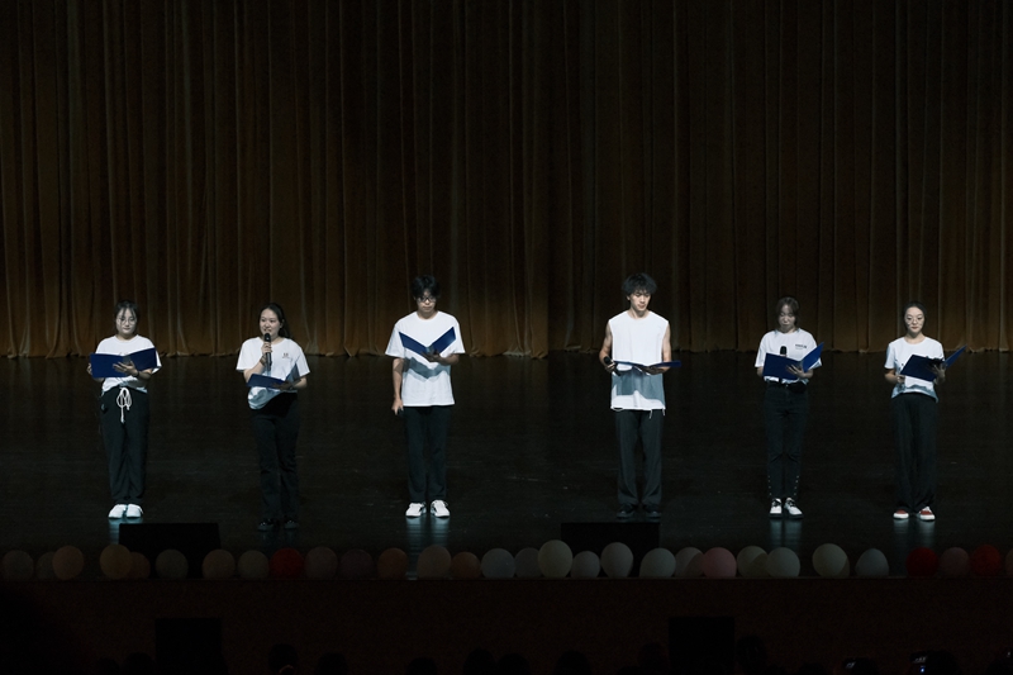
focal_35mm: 152
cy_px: 338
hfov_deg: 13.5
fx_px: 4276
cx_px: 506
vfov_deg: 9.0
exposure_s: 1/125
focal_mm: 101.6
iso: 4000
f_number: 5.6
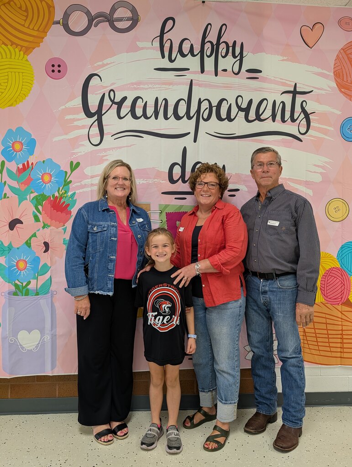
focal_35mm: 24
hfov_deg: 56.9
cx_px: 176
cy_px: 234
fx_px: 325
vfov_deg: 71.5
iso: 99
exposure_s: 1/60
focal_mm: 6.9
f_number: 1.68
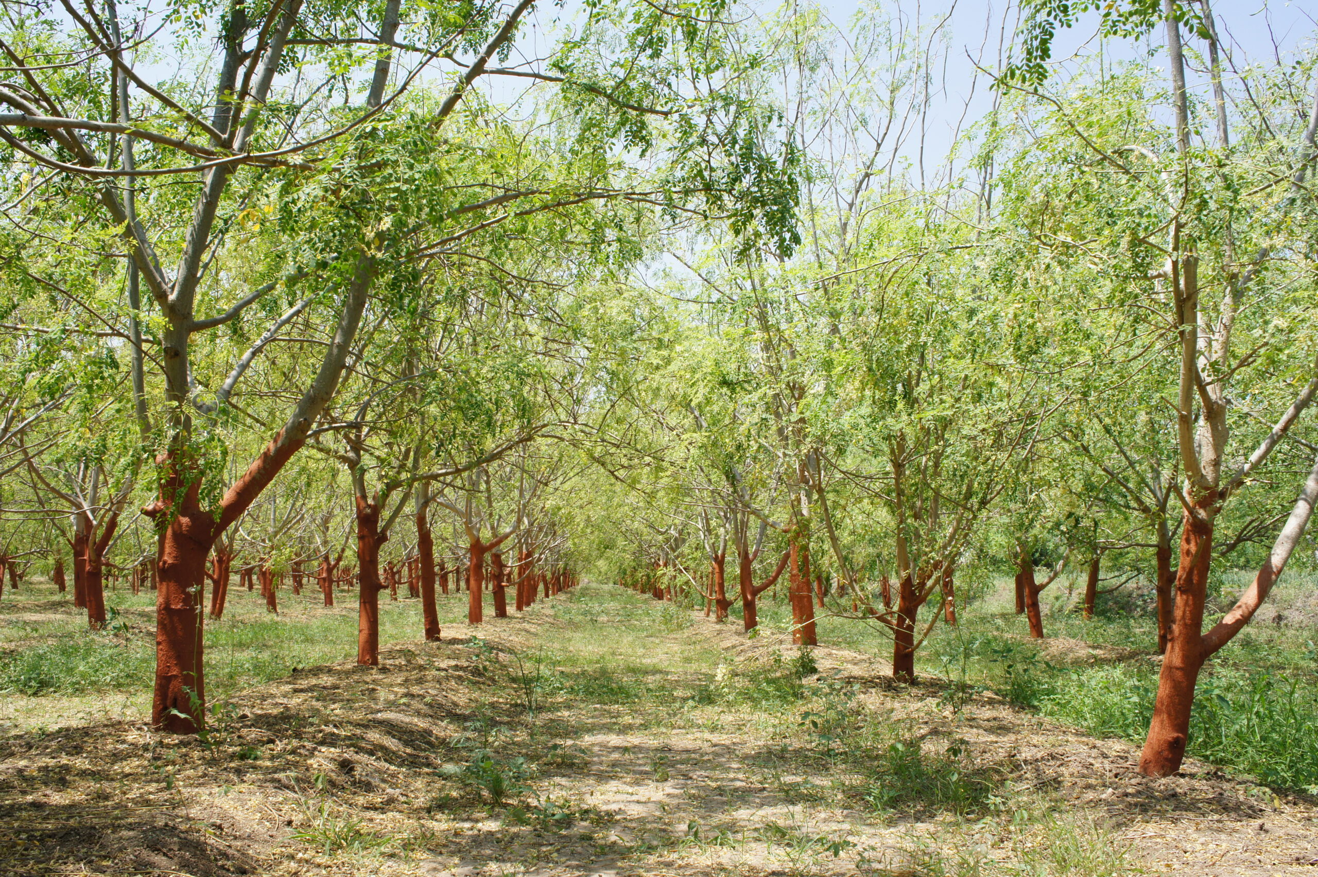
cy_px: 438
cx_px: 659
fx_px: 1207
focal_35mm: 33
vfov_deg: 39.9
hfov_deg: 57.2
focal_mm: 22
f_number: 11
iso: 200
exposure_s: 1/125
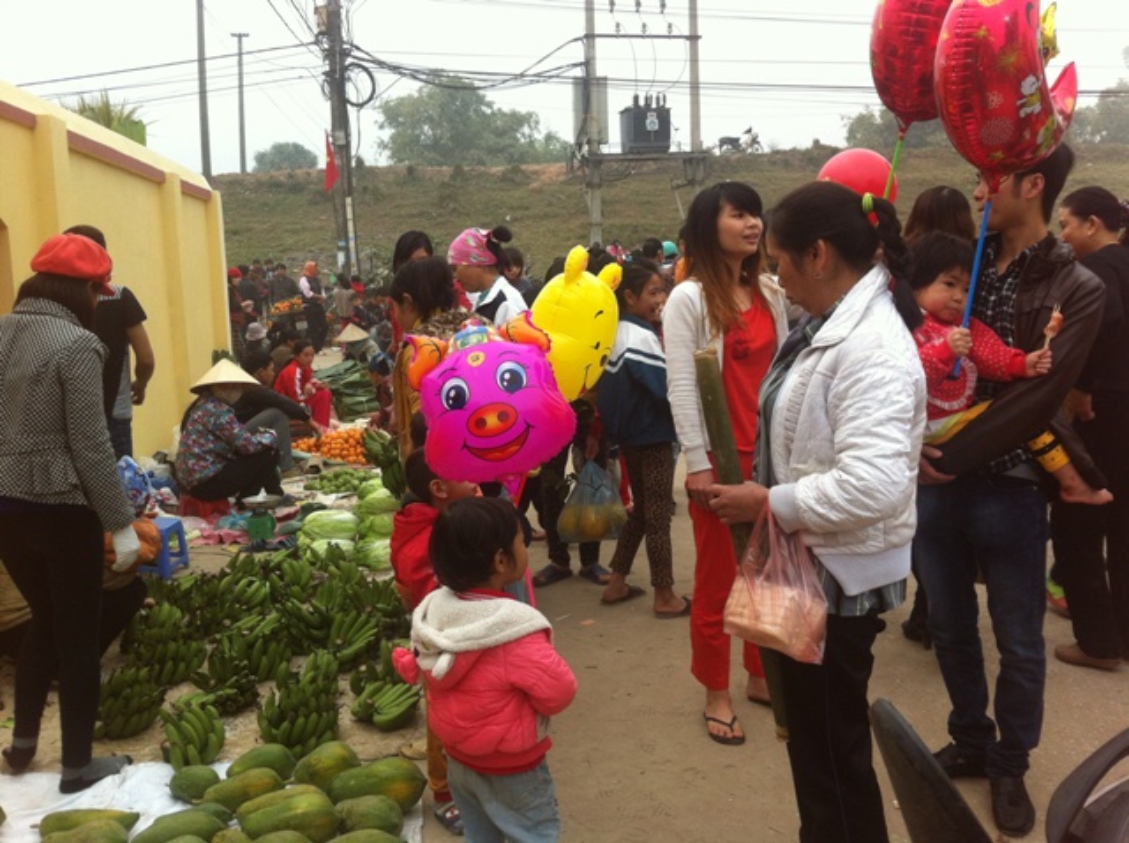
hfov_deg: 52.7
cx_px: 564
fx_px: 1140
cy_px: 422
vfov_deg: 40.6
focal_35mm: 35
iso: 80
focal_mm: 3.85
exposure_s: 1/137
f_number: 2.8
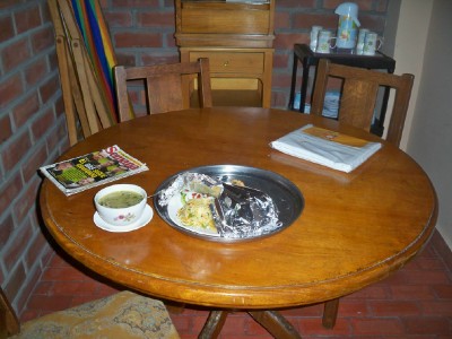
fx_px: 457
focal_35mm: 35
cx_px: 226
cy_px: 170
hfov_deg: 52.6
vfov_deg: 40.7
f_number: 3.1
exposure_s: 1/60
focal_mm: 6.3
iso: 200
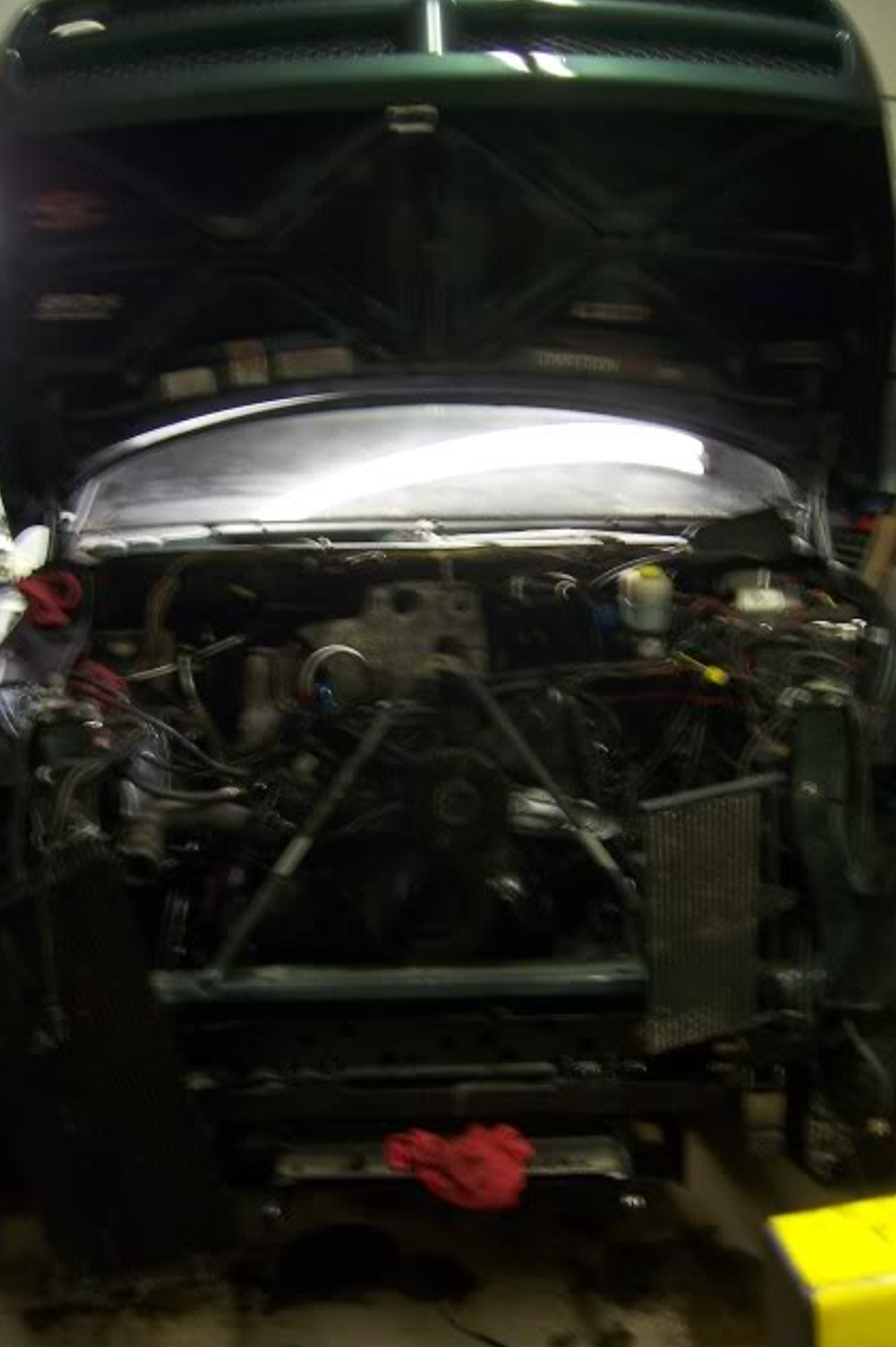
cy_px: 679
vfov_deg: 50.7
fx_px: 1420
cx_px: 450
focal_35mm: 38
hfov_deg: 35.0
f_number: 3
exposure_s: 1/8
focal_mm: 6
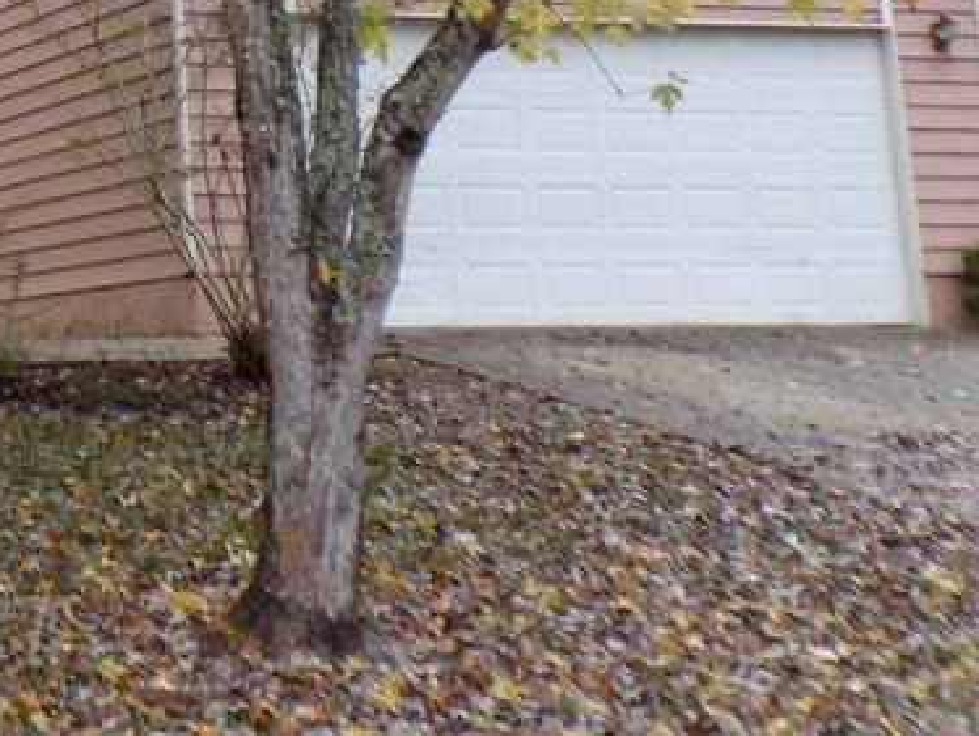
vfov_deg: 15.2
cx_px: -233
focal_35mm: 93
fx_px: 2632
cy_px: -225
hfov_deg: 19.7
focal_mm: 6.1
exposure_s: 1/30
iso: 80
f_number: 3.4
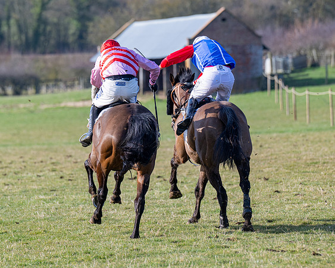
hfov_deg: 5.3
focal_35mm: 362
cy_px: 139
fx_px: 3587
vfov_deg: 4.3
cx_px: 172
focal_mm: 200
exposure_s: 1/1250
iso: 200
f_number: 4
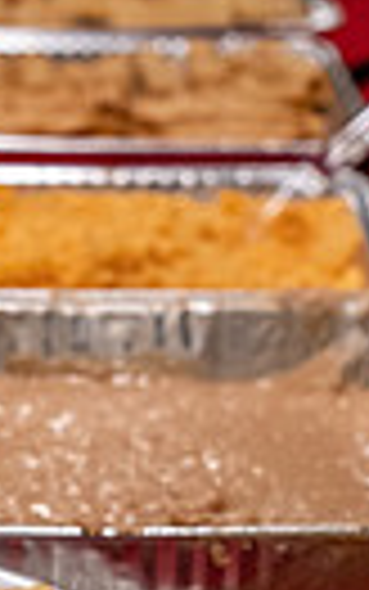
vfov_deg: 12.0
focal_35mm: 175
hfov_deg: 7.5
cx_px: -40
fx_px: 2813
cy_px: 365
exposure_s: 1/125
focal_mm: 33
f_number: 2.8
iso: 1000
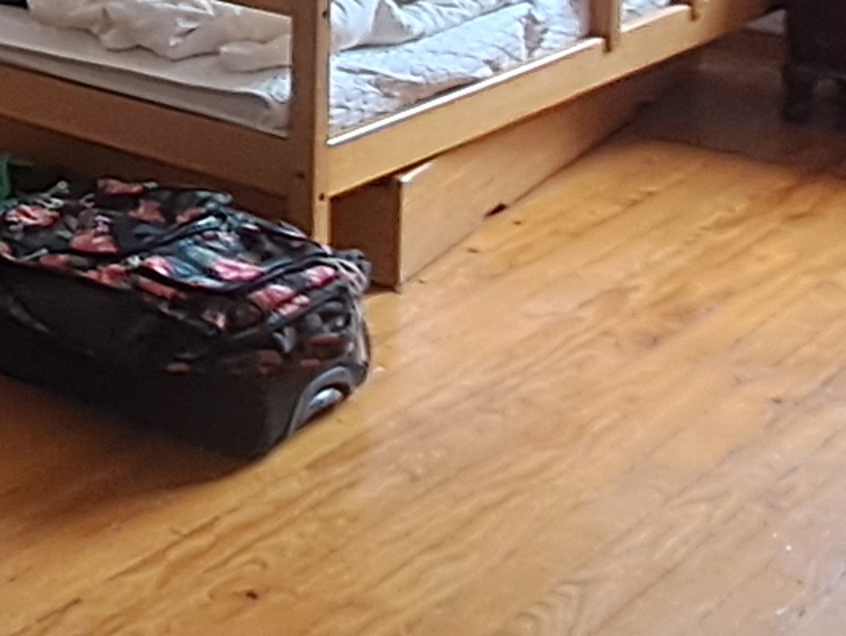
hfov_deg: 20.0
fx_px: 1956
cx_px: -527
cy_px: -336
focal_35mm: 80
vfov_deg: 16.7
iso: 100
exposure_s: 1/50
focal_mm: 1.42
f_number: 2.2
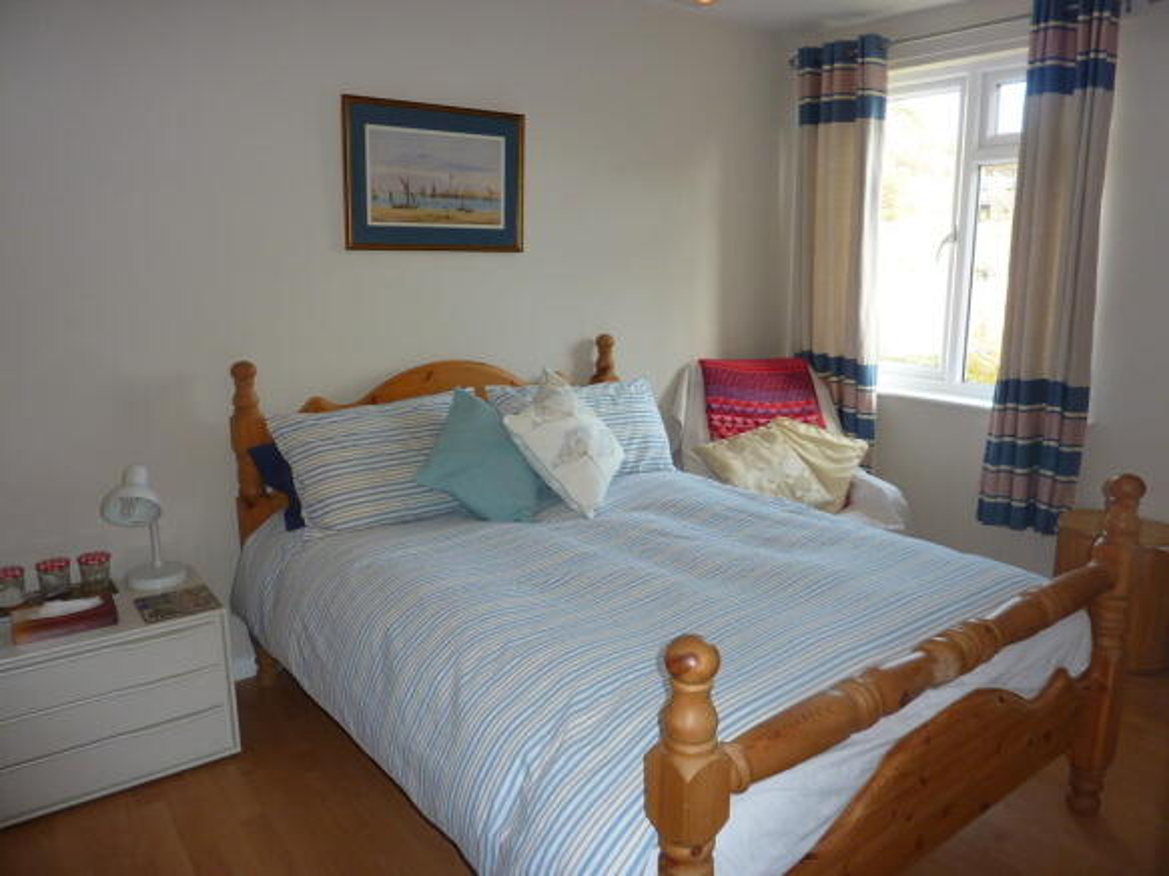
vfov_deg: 54.9
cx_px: 584
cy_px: 438
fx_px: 844
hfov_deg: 69.4
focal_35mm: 25
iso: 125
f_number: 3.3
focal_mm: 4.1
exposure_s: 1/30
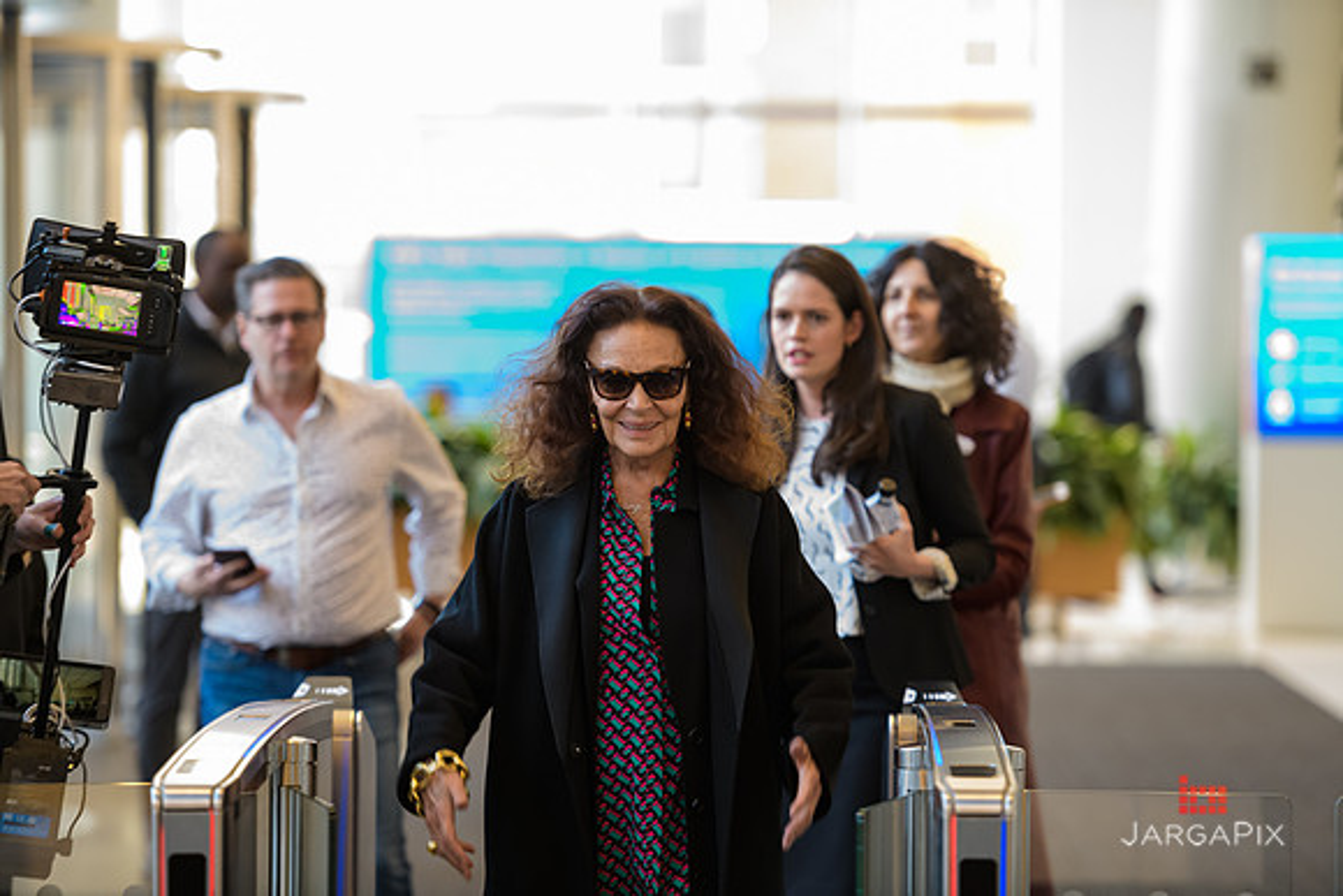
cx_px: 672
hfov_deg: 12.8
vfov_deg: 8.6
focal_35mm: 160
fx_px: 5970
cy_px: 448
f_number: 3.2
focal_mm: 160
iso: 1250
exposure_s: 1/125
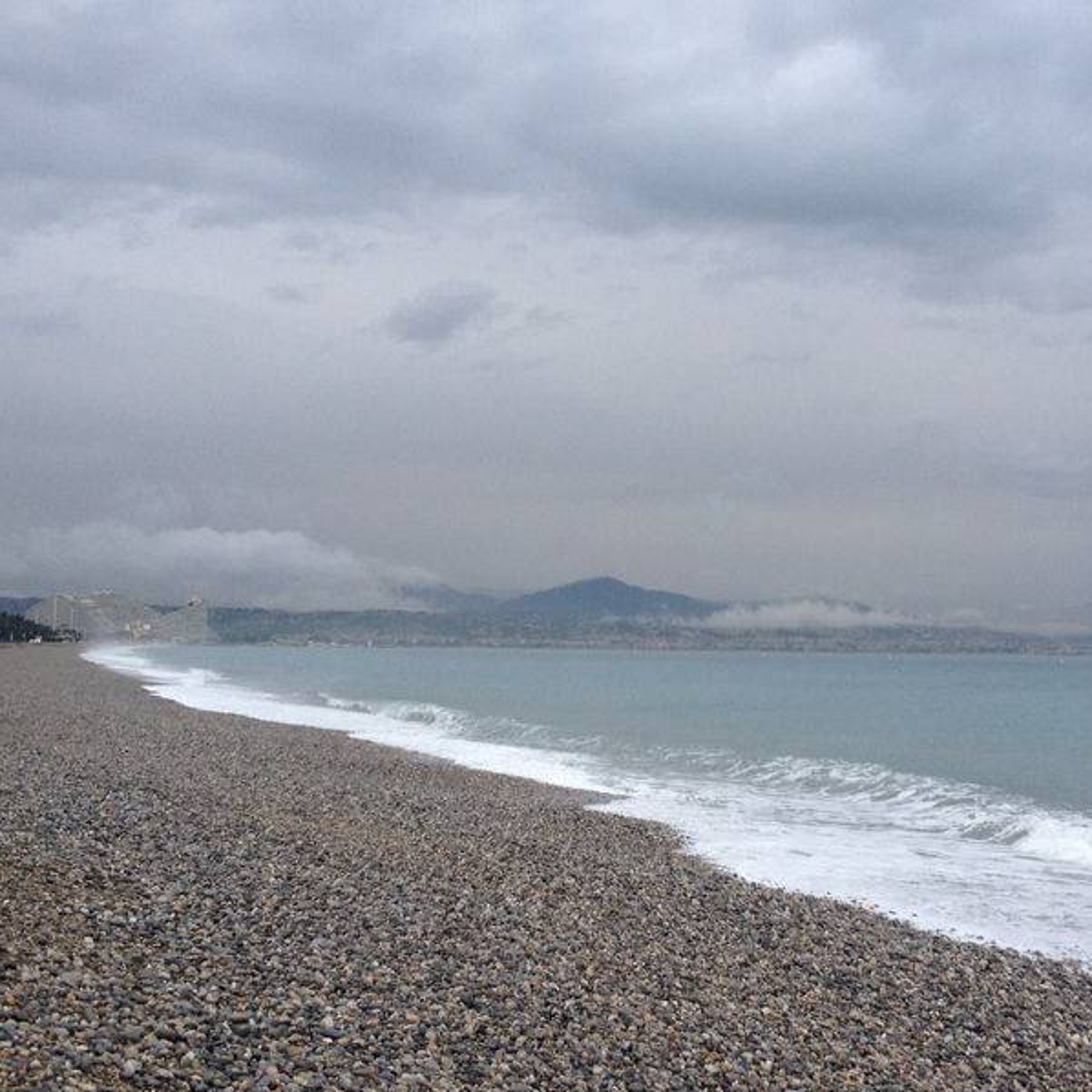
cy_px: 526
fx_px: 1892
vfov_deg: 32.2
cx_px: 787
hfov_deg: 31.7
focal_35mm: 53
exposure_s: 1/176
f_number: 2.4
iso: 64
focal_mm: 4.28
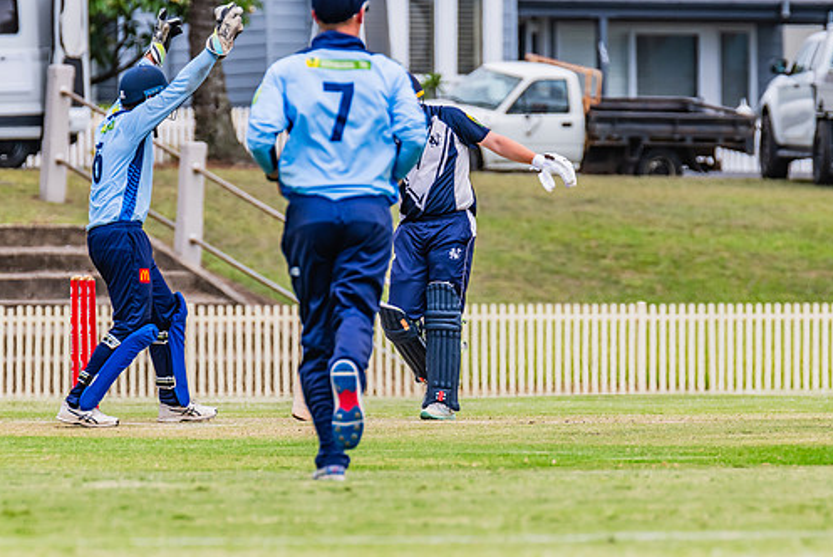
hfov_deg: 3.8
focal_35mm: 537
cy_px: 281
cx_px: 441
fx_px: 12432
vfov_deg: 2.6
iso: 800
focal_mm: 460
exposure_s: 1/2000
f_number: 9
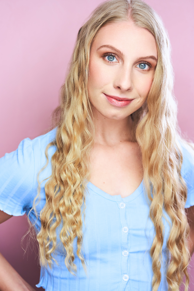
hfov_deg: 16.1
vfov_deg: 23.9
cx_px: 97
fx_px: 687
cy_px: 146
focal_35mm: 85
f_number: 4.5
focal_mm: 85
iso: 640
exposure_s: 1/200
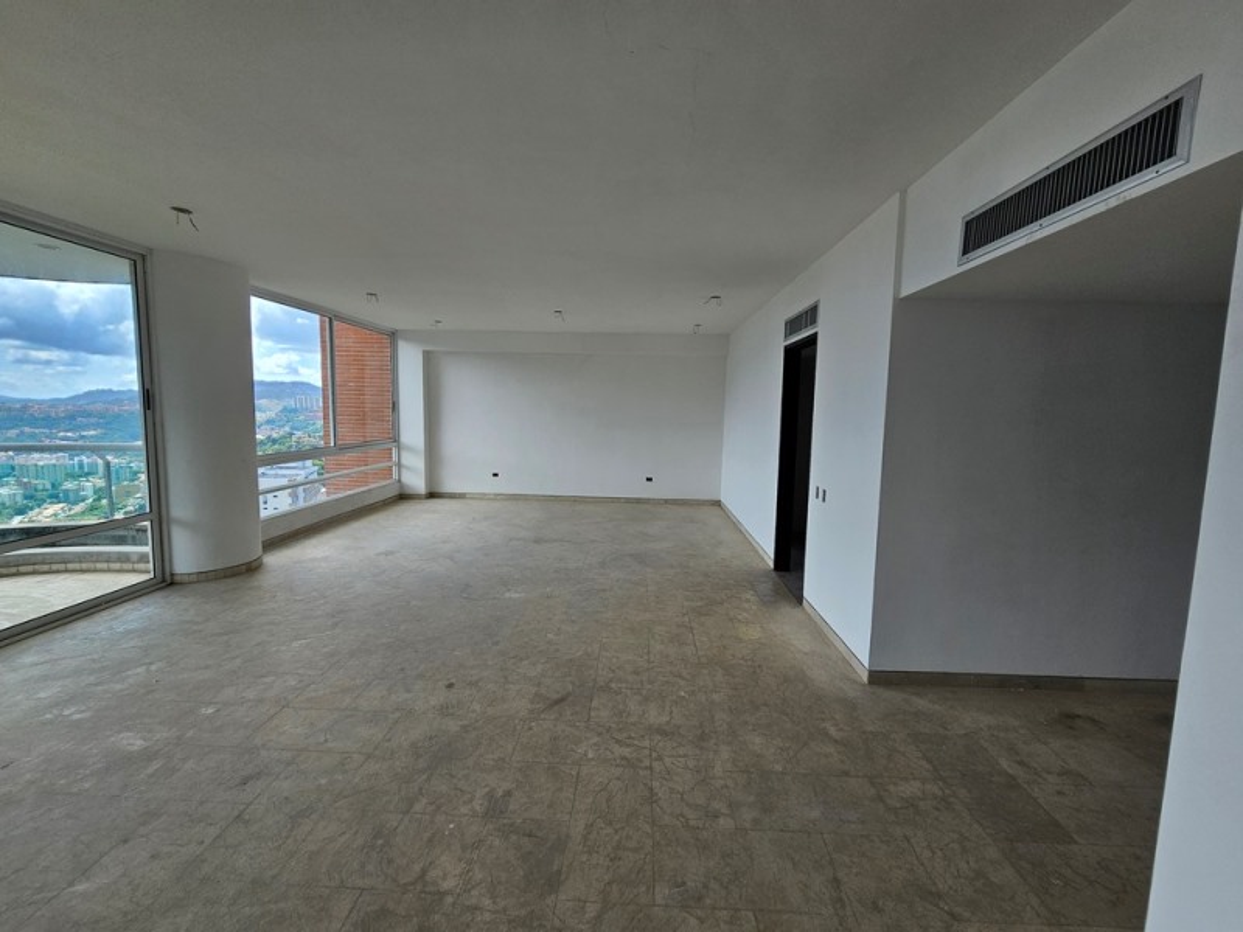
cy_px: 466
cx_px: 622
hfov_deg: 106.2
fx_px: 467
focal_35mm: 13
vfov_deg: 89.9
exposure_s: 1/387
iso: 50
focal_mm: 2.2
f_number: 2.2
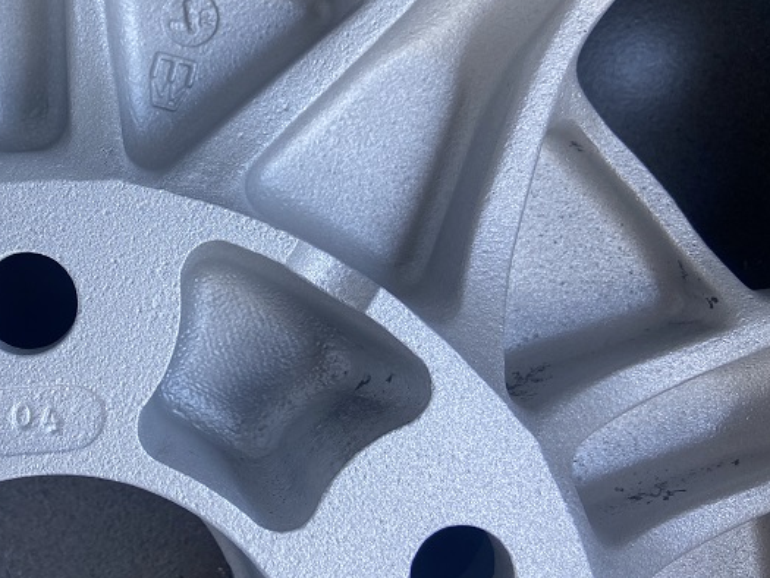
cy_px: 219
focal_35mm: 44
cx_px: 136
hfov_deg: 40.8
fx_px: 979
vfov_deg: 32.7
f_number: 1.8
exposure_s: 1/121
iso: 50
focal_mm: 4.25
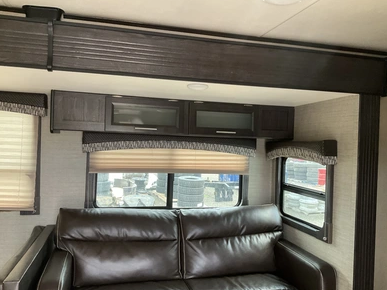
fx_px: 335
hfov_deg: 60.0
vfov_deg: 46.8
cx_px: 196
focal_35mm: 30
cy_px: 147
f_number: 1.8
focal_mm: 3
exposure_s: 1/60
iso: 160
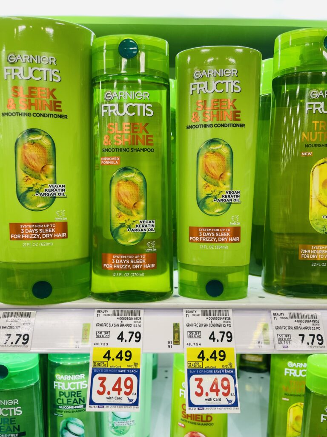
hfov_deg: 53.1
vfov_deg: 67.3
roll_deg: +0.0
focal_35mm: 26
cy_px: 218
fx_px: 327
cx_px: 164
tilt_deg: -5.7
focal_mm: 4.2
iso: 80
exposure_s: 1/120
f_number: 1.6
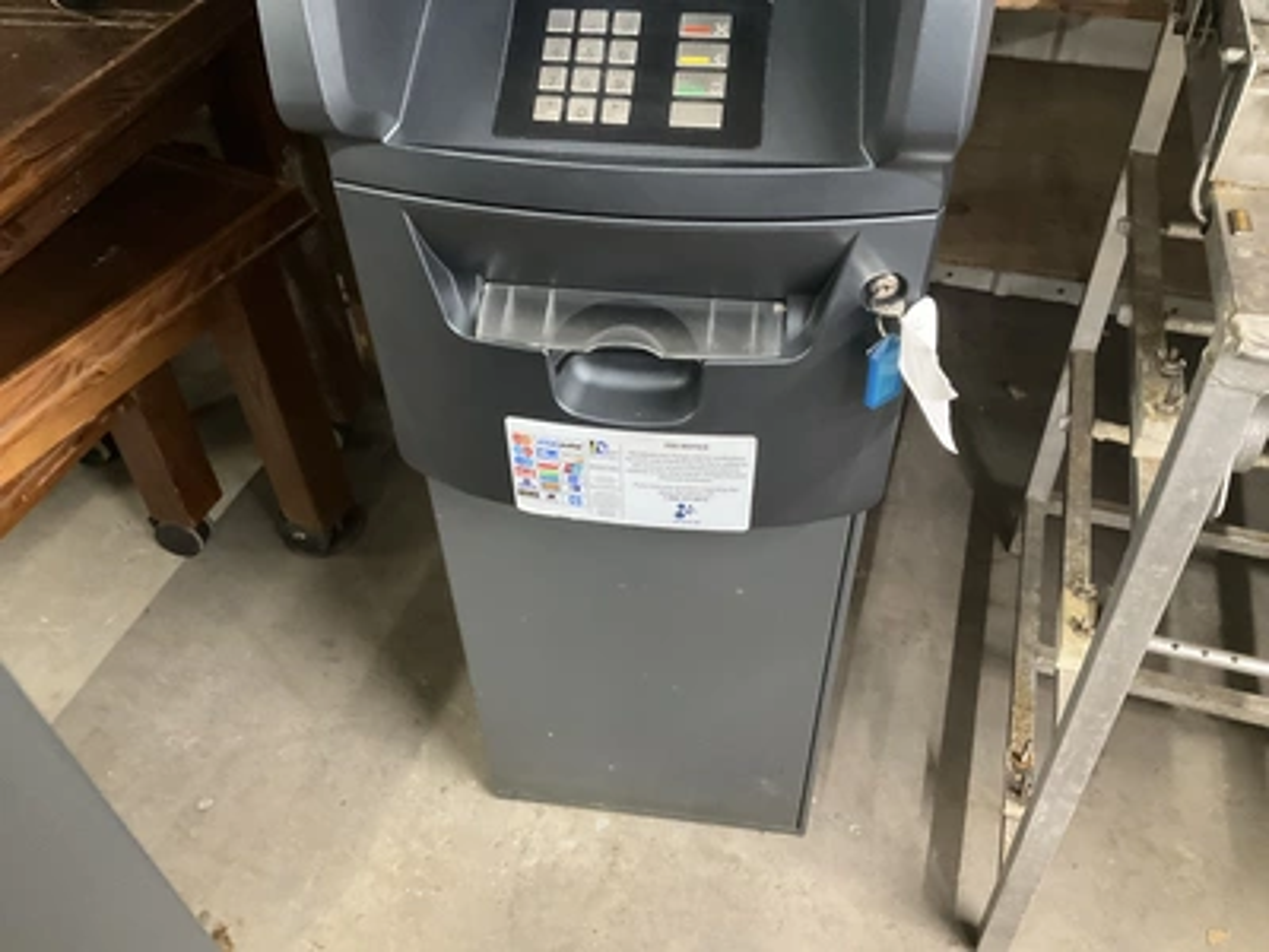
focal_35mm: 29
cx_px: 634
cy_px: 476
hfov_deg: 61.7
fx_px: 1063
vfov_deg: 48.2
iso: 500
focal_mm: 3
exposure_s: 1/30
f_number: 1.8
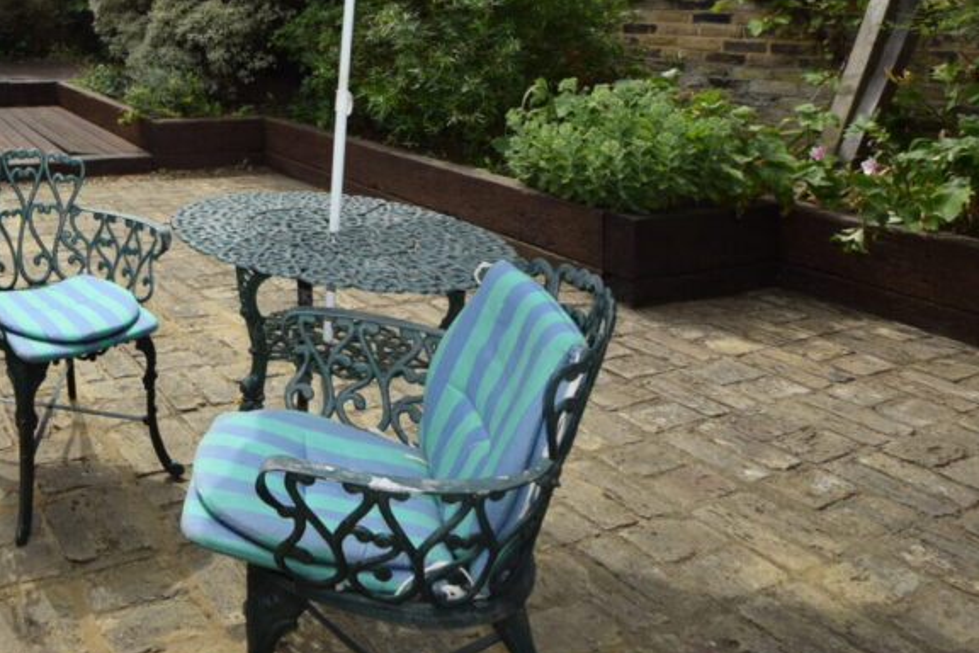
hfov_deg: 58.2
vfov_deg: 44.8
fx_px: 680
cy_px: 25
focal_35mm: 25
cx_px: 54
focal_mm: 8
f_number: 9
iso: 100
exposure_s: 1/200
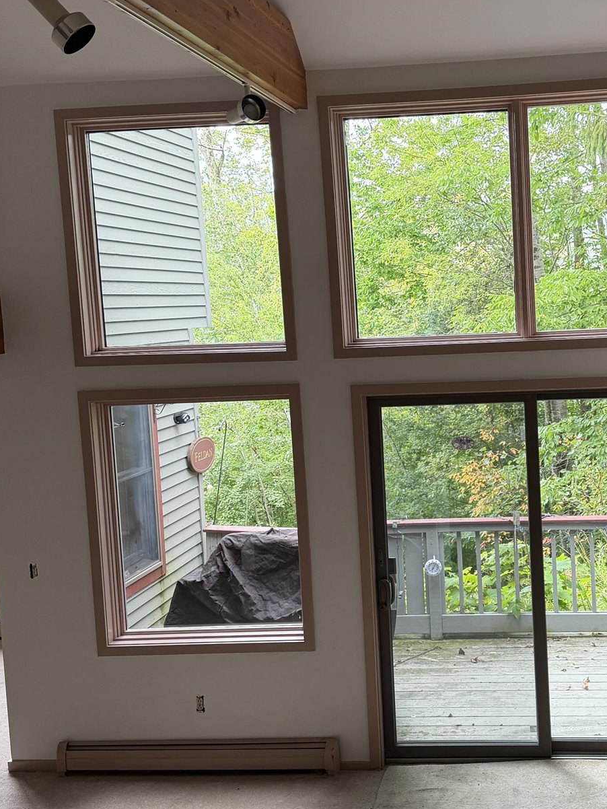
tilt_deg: -4.8
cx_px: 481
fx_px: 1075
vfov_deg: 41.2
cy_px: 392
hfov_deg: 30.8
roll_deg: +1.6
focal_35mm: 46
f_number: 1.78
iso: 125
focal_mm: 6.76
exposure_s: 1/120
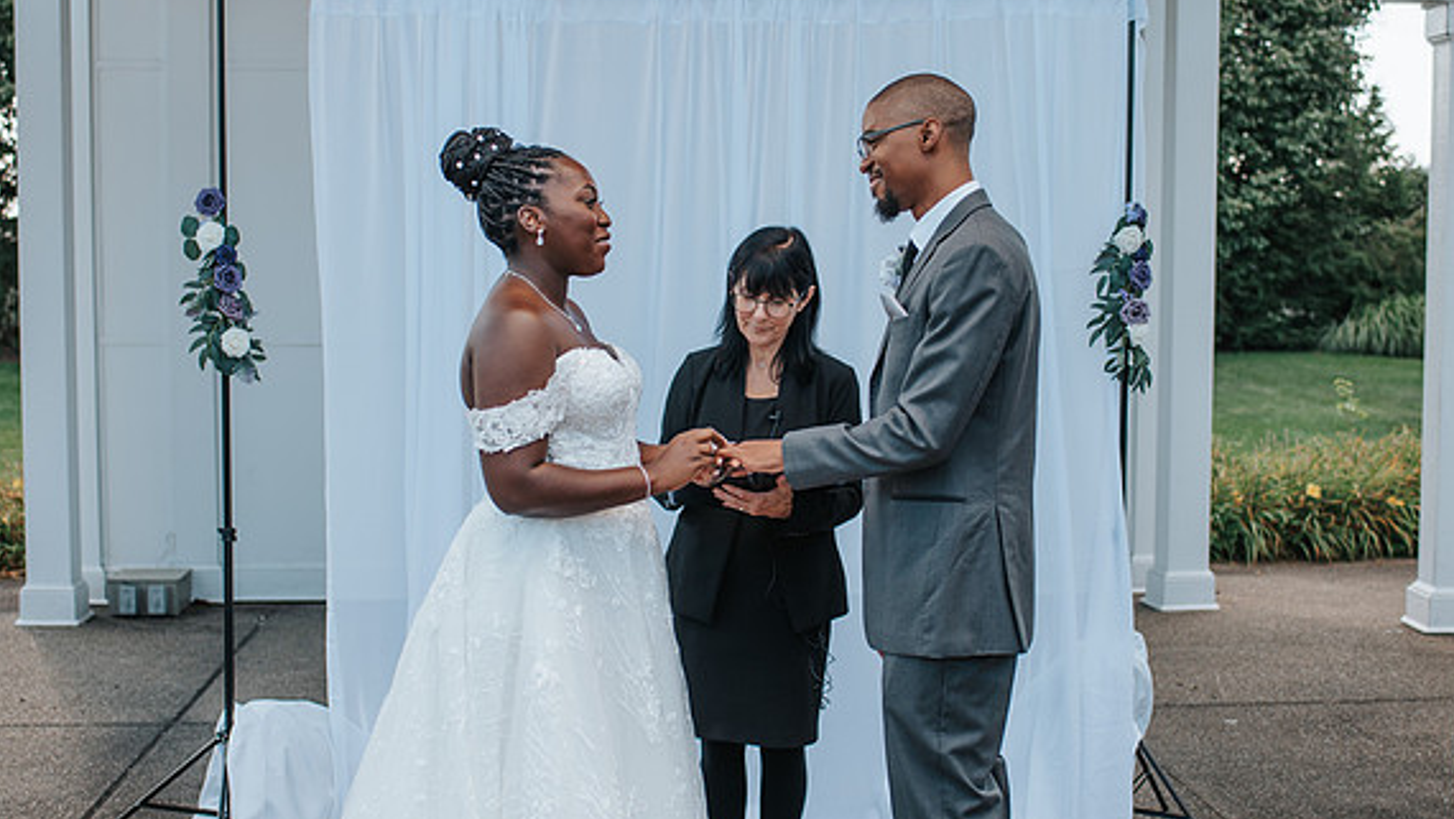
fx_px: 2044
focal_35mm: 53
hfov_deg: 39.2
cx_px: 727
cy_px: 415
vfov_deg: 22.7
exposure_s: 1/640
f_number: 2.8
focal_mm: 35
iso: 100
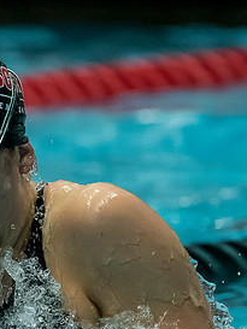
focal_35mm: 1407
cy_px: 283
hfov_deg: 1.1
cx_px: -1
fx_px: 13376
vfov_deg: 1.4
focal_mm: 200
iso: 2500
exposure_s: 1/1000
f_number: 2.8
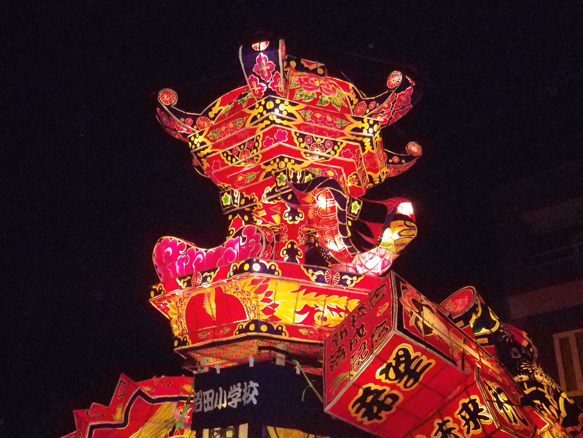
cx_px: 292
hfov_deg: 45.8
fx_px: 691
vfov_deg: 35.1
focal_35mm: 41
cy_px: 219
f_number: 3.9
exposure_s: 1/50
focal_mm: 7.3
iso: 1600
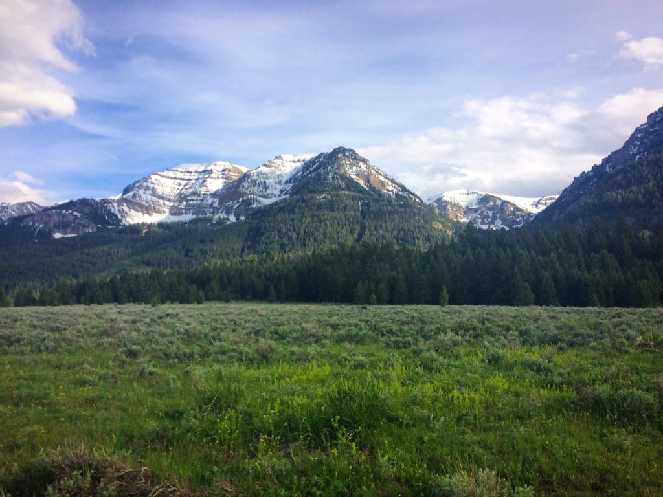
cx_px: 332
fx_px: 555
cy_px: 248
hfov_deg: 61.7
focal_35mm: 29
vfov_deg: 48.2
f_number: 2.2
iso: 32
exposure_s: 1/1244
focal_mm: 4.15
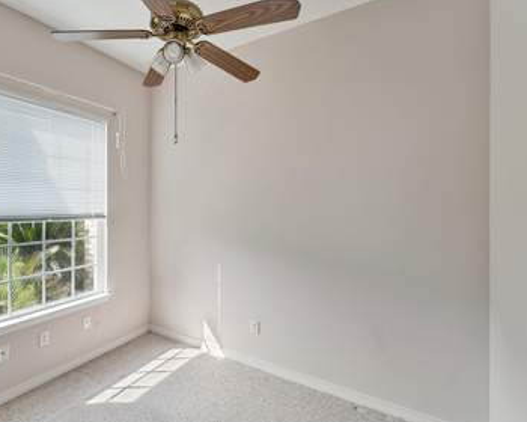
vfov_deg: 71.1
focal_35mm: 19
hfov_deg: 82.1
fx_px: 295
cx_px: 200
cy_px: 203
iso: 250
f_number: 5
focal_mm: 14.7
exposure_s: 1/15
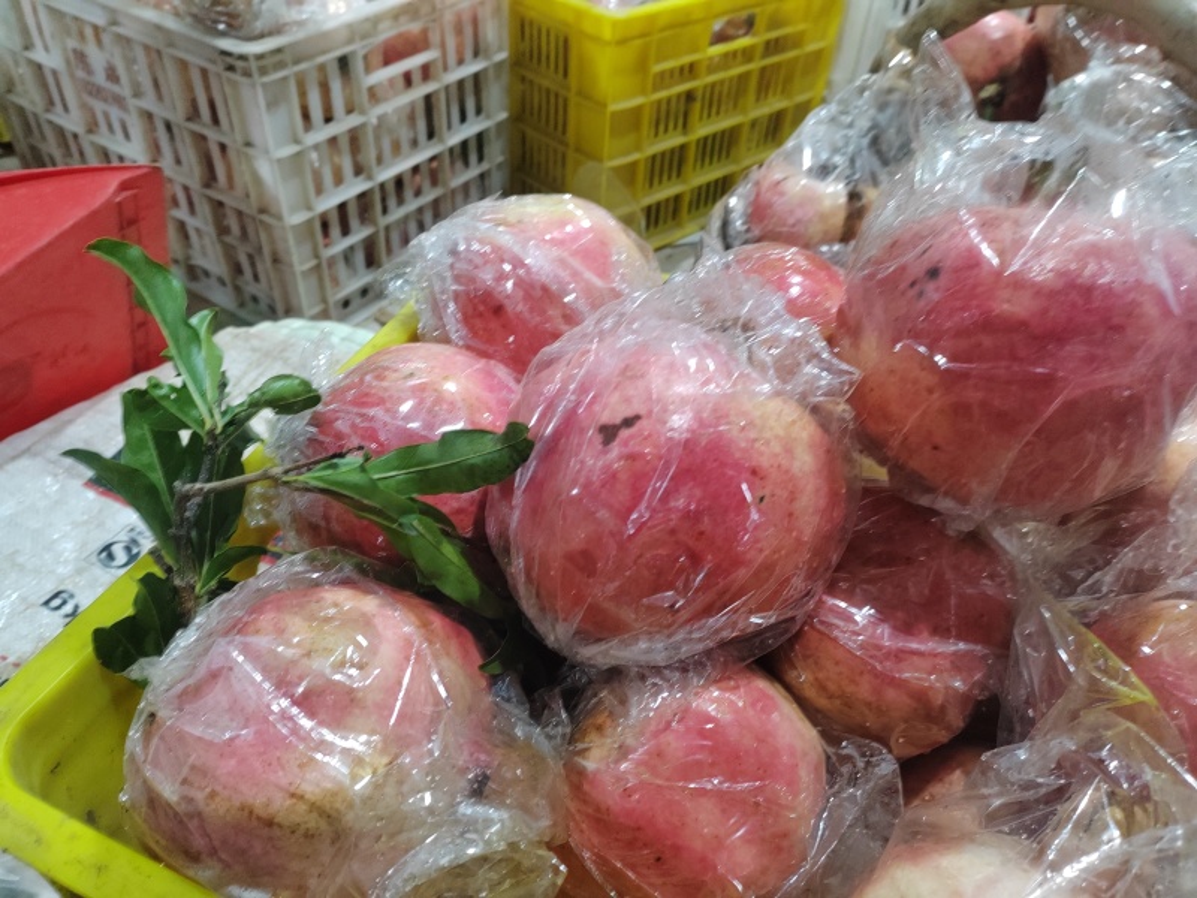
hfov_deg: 65.3
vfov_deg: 51.4
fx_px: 934
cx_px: 598
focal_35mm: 27
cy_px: 449
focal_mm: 5.52
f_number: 1.9
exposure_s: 1/25
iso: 1250
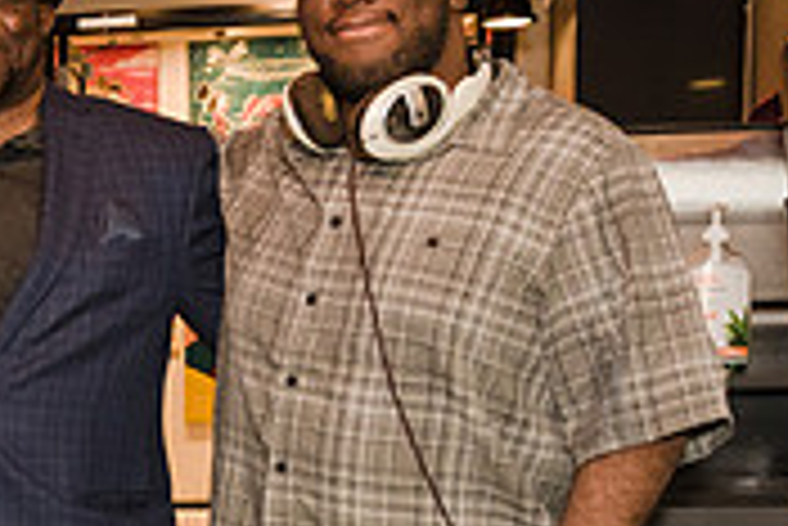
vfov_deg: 14.6
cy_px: 550
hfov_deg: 20.5
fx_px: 2015
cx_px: -196
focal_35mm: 92
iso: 1250
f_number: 4
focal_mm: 24
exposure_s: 1/320
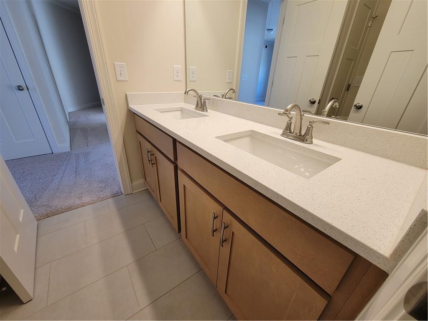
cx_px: 214
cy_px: 160
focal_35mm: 13
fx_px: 161
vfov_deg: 89.9
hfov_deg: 106.2
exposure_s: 1/60
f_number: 2.2
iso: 64
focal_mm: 2.2
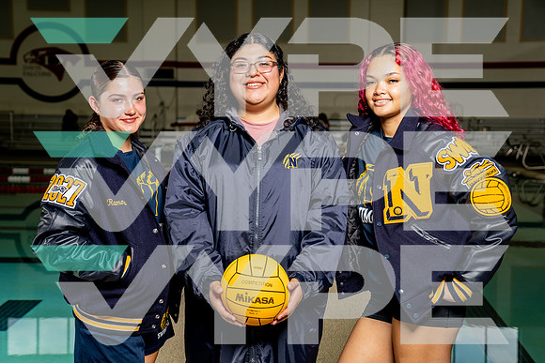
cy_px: 182
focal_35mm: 56
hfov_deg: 35.6
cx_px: 272
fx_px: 849
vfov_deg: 24.2
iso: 100
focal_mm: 53
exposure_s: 1/250
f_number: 4.5
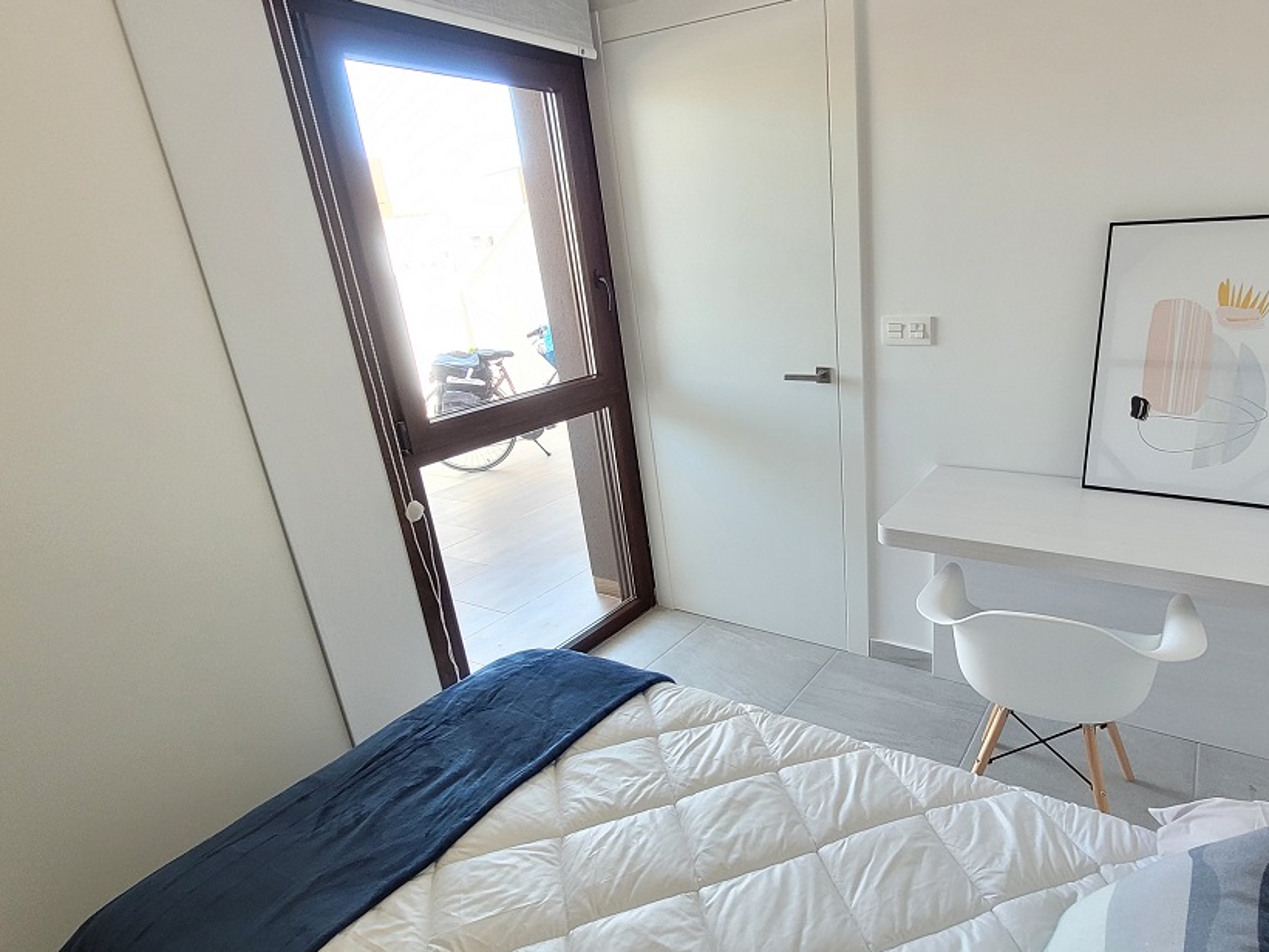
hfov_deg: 83.2
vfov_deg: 68.7
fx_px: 697
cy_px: 501
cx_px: 787
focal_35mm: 19
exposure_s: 1/50
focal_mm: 1.74
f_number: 2.2
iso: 160
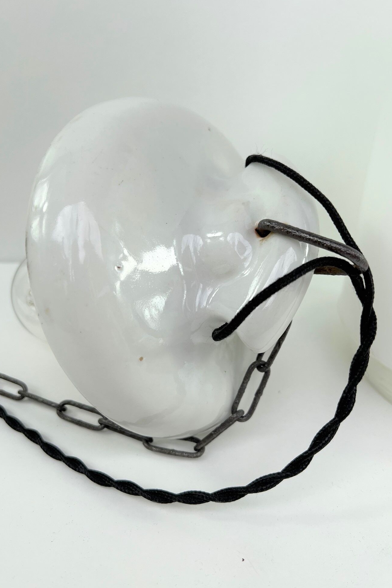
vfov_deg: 65.5
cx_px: 187
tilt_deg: -29.9
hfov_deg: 46.4
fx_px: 457
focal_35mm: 28
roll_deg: +0.0
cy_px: 294
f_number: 1.5
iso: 50
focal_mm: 5.7
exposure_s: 1/723
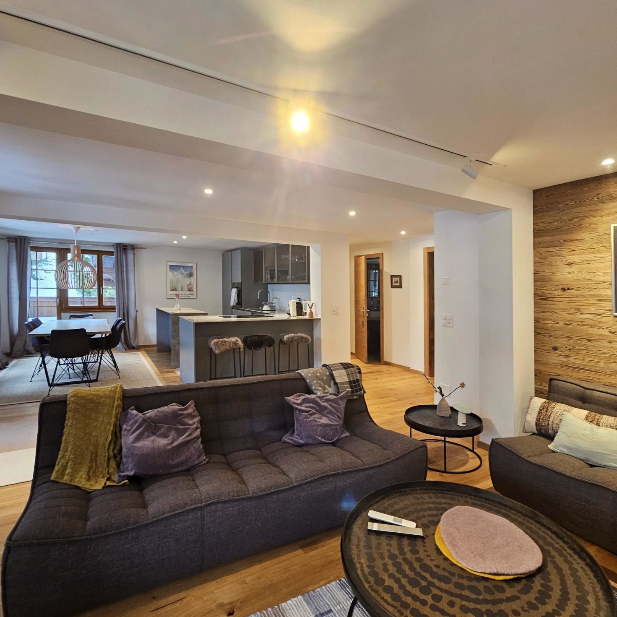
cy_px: 311
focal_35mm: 16
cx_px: 318
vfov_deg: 87.4
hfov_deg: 87.4
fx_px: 323
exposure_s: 1/50
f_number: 2.2
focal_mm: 2.2
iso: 200
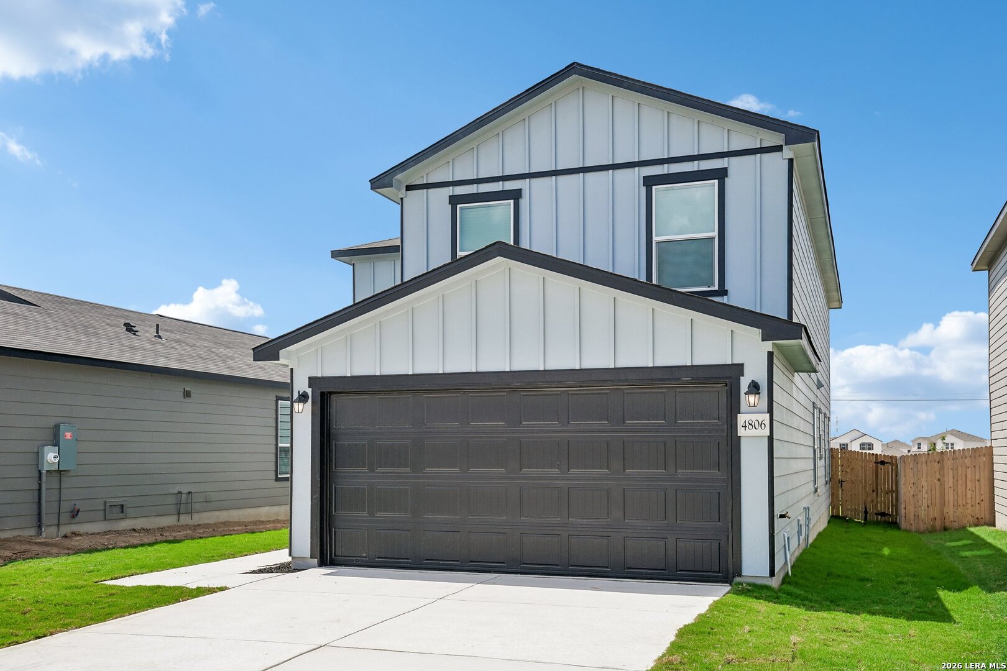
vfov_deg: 37.9
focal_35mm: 35
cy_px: 336
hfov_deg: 54.4
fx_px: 979
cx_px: 504
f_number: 9
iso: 200
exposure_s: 1/400
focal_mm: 35
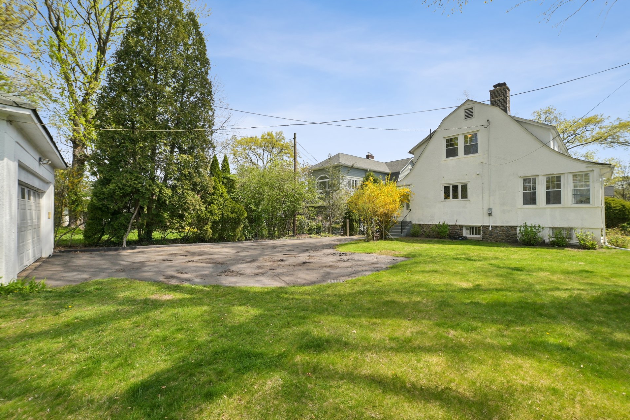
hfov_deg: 100.4
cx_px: 309
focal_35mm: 15
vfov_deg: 77.3
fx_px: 262
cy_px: 215
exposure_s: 1/1600
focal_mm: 14
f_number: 8
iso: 800
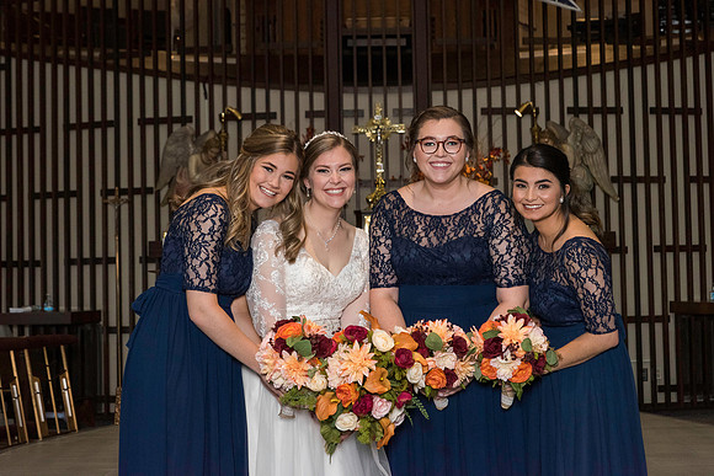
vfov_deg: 18.8
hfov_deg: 27.9
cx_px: 357
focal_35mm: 72
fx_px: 1435
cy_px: 198
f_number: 6.3
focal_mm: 62
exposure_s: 1/160
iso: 1250
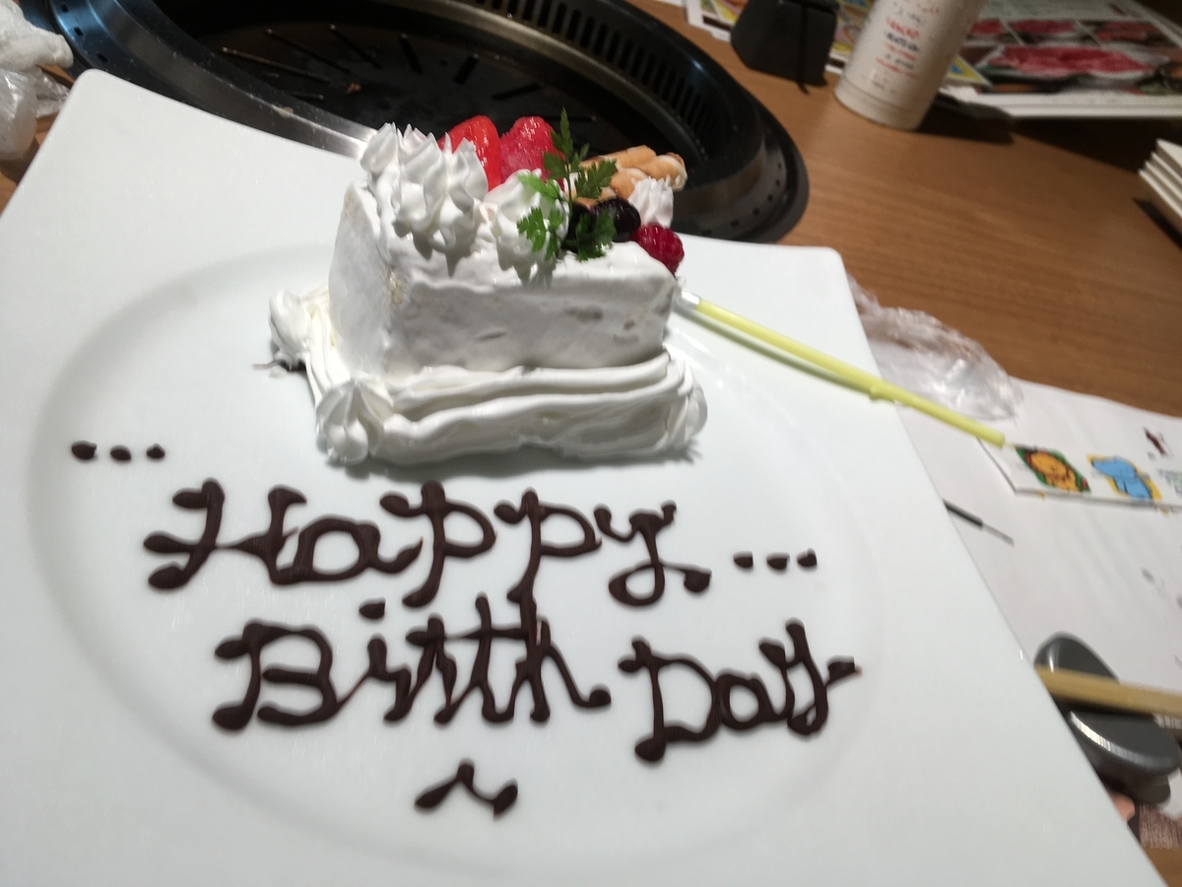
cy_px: 444
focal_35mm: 29
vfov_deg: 48.2
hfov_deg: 61.7
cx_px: 591
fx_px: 990
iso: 32
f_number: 2.2
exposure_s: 1/40
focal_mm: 4.15
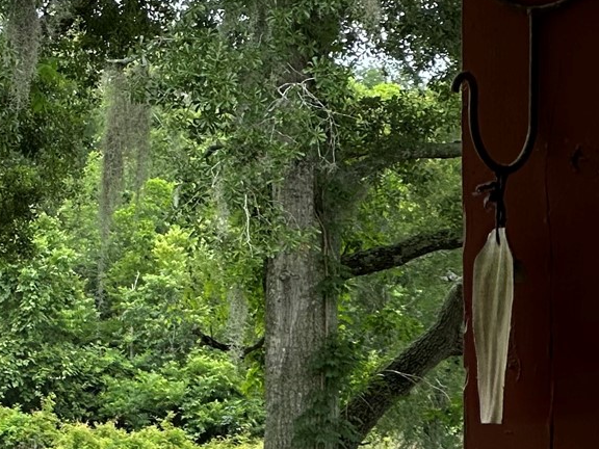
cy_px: 359
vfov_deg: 5.4
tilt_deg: +0.9
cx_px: -465
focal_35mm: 274
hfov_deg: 7.0
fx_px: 4741
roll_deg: -0.3
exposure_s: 1/156
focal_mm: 9
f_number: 2.8
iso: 32
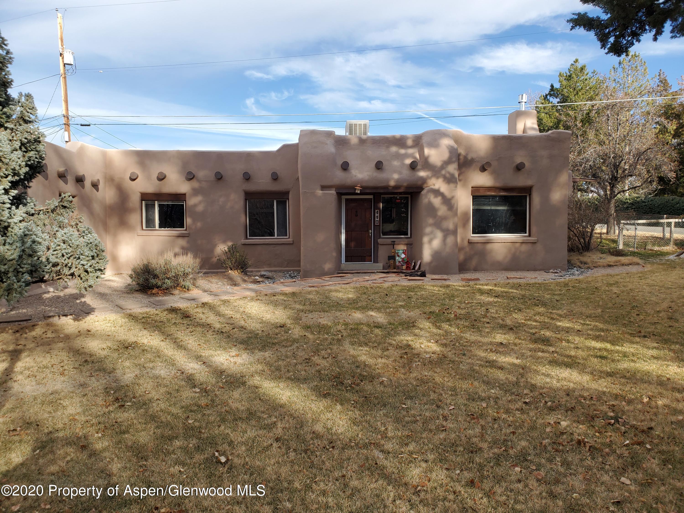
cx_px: 342
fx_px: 514
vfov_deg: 53.1
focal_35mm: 26
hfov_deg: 67.3
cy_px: 256
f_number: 2.4
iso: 50
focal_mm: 4.3
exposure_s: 1/667
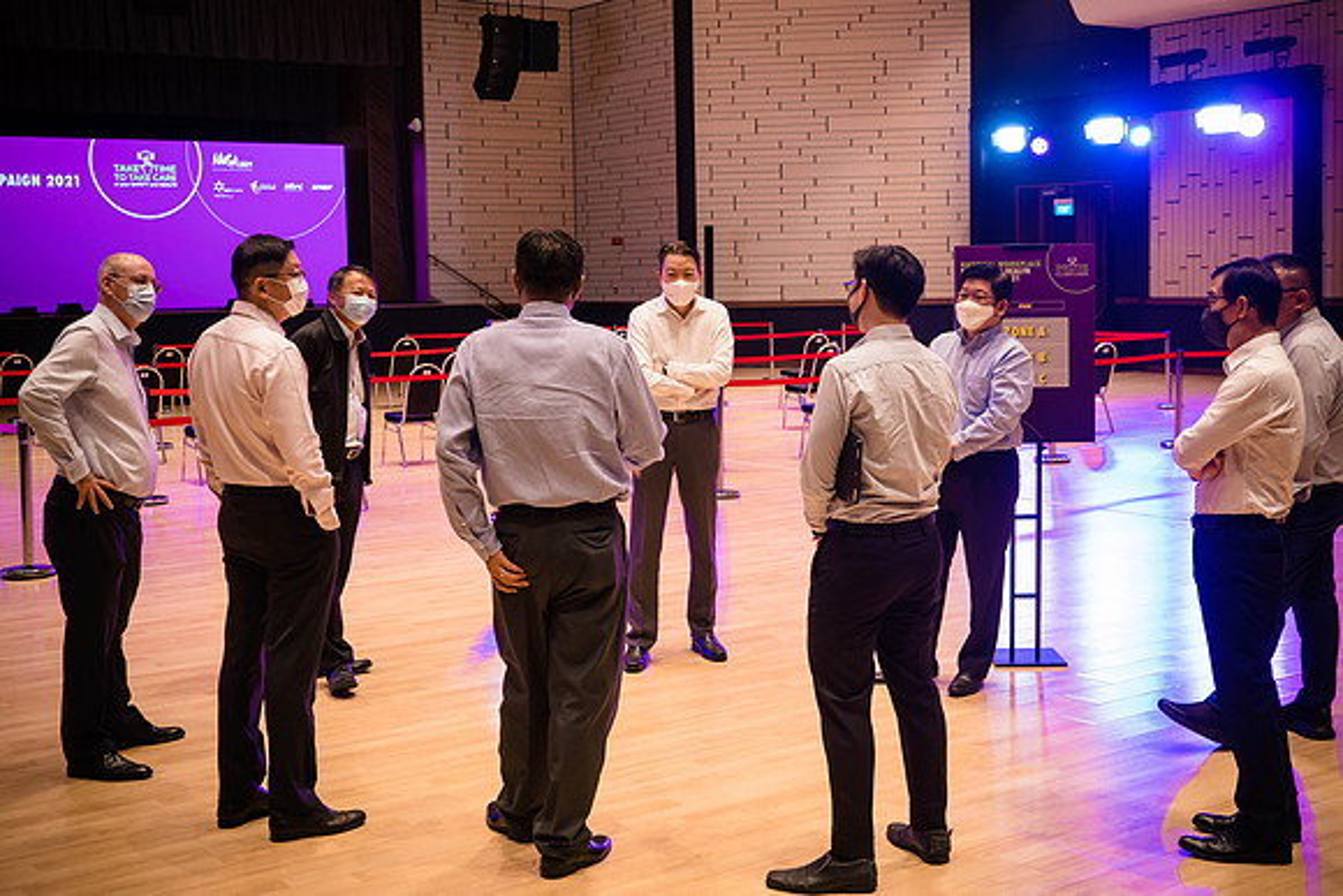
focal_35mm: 45
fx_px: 1681
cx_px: 672
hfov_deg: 43.6
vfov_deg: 29.8
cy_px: 397
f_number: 2.8
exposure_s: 1/100
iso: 1250
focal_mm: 21
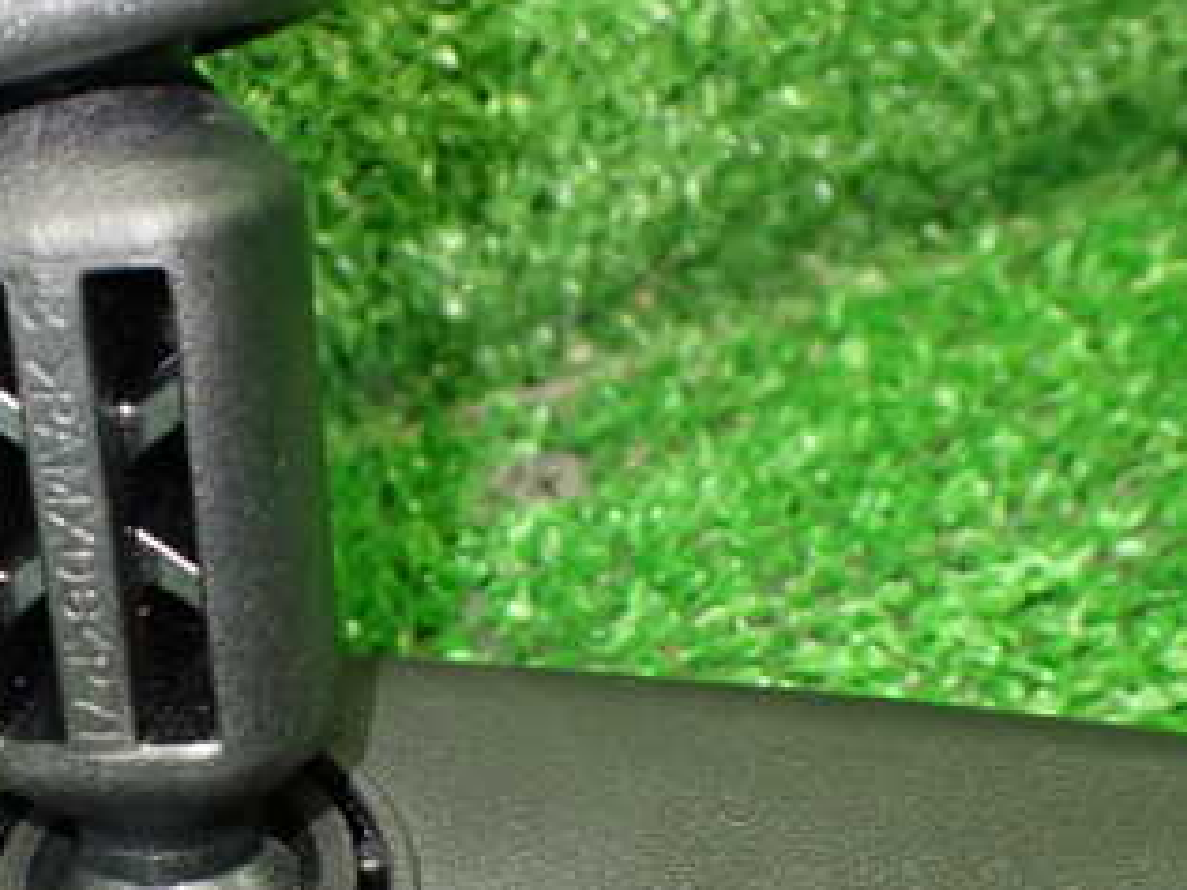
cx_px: 139
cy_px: 710
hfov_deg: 32.3
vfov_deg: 25.2
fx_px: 1955
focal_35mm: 57
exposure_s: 1/80
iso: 800
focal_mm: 5.4
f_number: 2.3
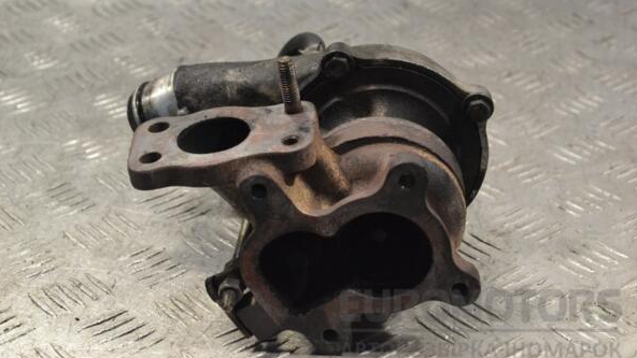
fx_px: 1478
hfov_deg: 24.3
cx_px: 320
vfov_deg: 13.8
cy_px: 162
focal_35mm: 88
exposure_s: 1/250
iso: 3200
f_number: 8
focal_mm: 55
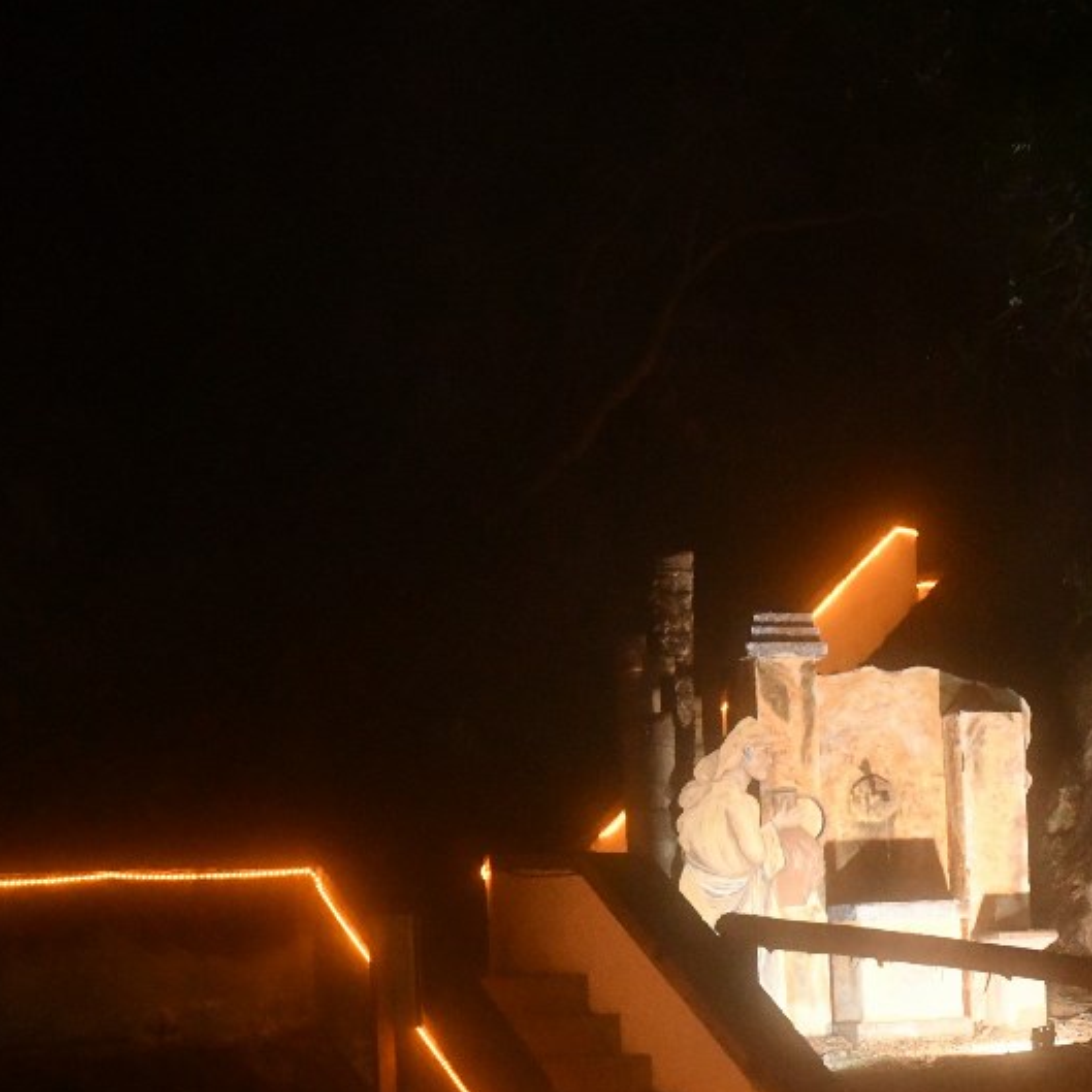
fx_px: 5461
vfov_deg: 11.4
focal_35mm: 153
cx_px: 1009
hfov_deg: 11.3
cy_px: 683
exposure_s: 1/60
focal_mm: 62
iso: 7200
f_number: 5.3
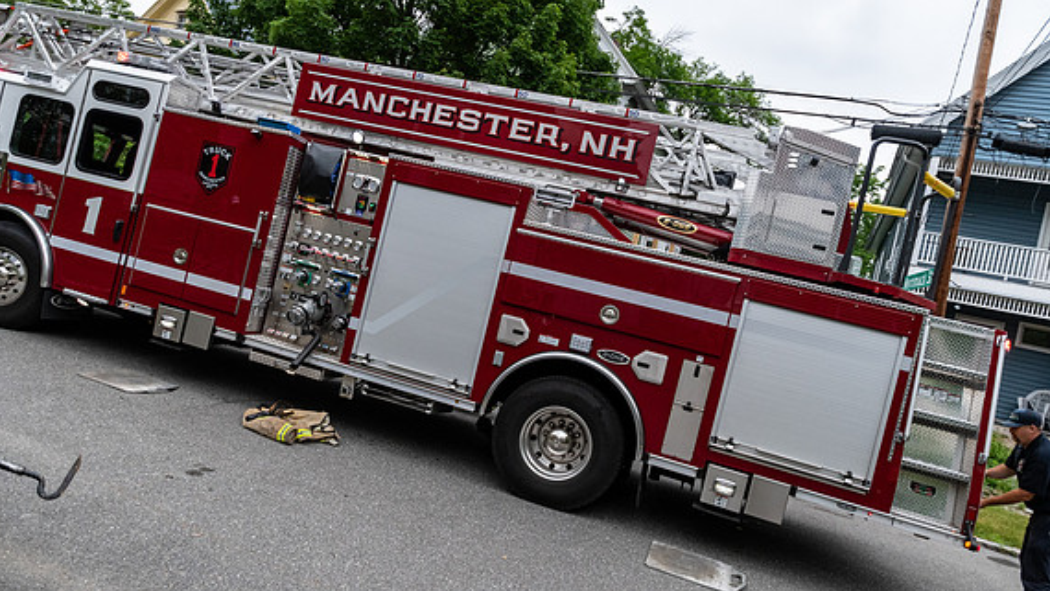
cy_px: 291
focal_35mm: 26
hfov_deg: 71.9
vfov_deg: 44.4
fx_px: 724
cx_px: 520
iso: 1000
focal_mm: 16
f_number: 3.2
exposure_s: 1/3200
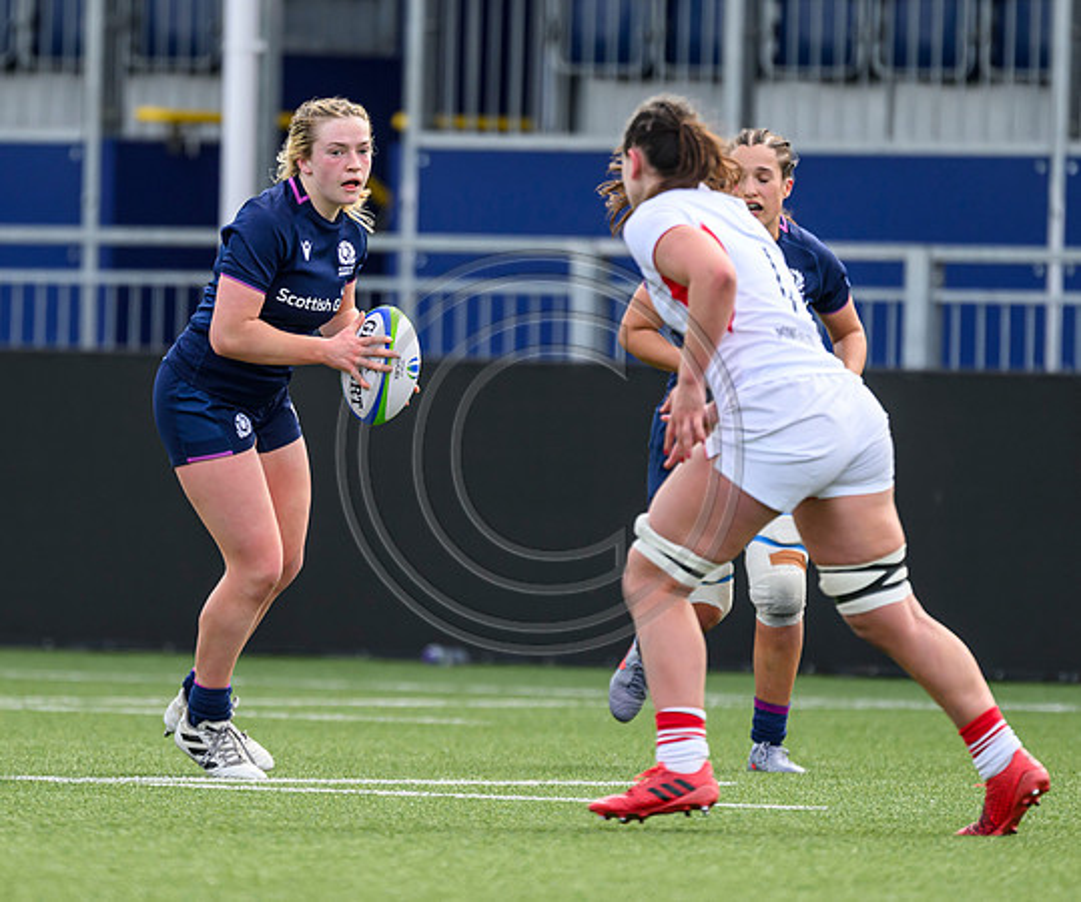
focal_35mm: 975
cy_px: 356
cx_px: 333
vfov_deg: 1.6
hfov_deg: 2.0
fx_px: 31732
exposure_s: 1/1600
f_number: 4
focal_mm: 560
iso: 500
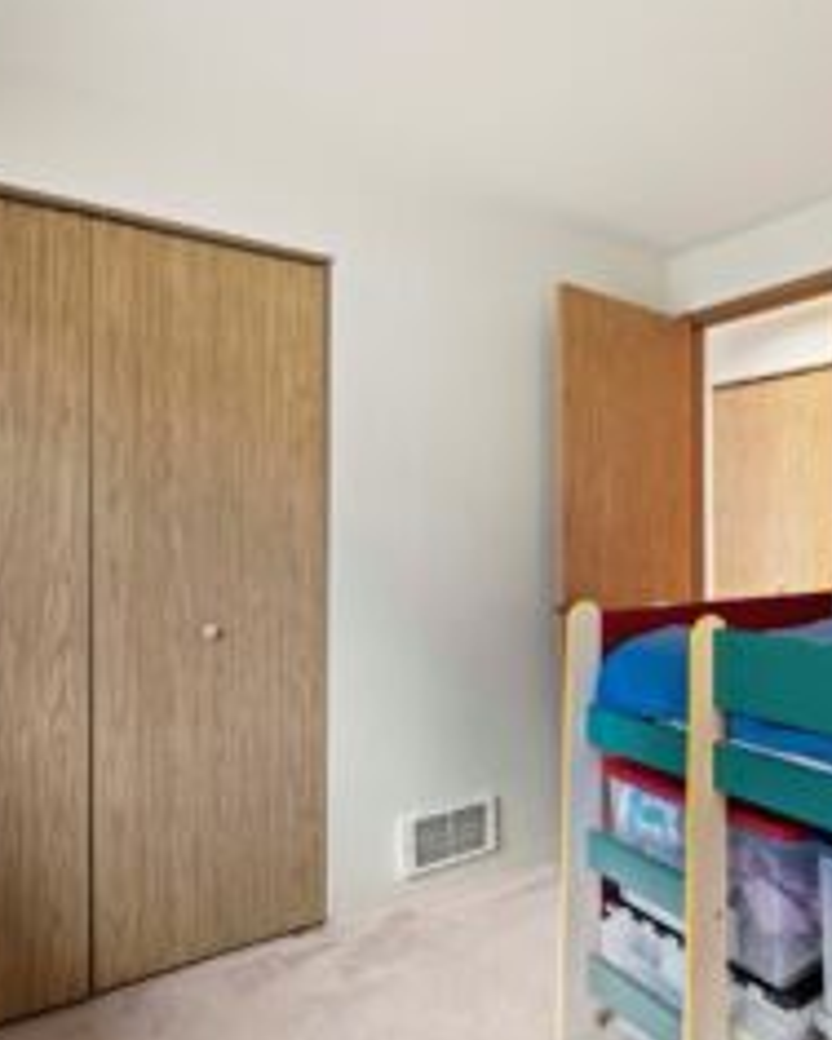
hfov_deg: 56.4
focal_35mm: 24
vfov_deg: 70.3
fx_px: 739
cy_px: 538
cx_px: 606
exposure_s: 5
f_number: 8
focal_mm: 10
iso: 400
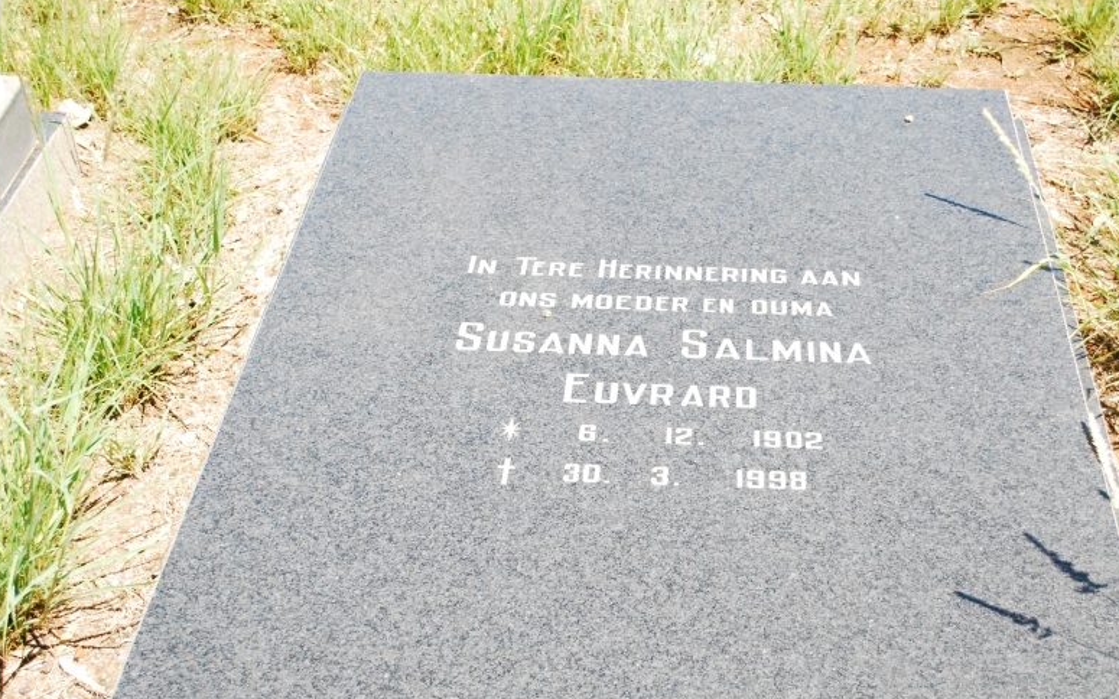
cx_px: 631
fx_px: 1789
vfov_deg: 22.1
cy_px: 376
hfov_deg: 34.7
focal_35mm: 59
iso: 1600
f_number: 4.8
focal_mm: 29
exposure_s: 1/4000
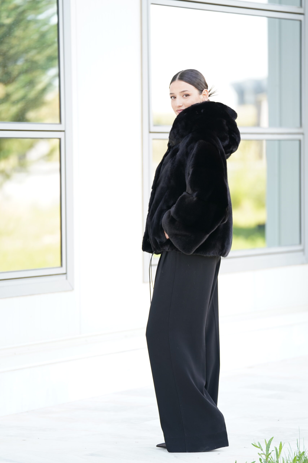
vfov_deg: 13.7
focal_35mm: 150
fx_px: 1925
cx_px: 154
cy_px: 232
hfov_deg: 9.1
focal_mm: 150
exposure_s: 1/250
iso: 250
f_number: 2.8
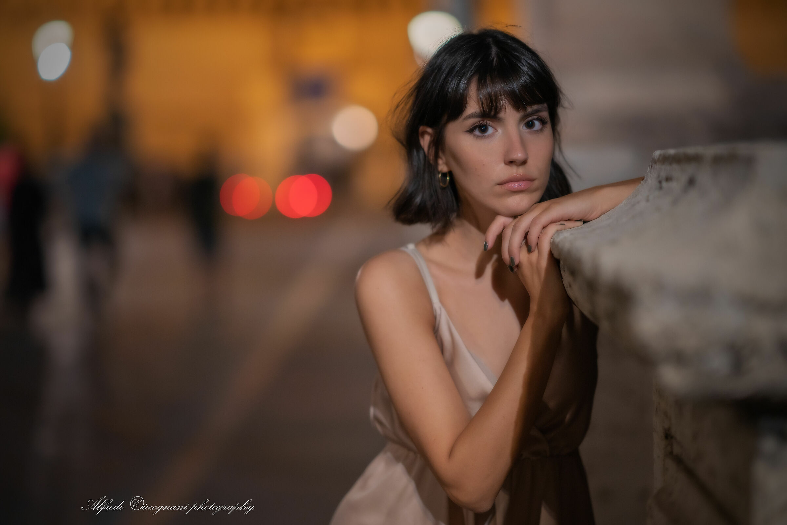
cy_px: 262
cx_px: 394
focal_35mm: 85
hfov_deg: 23.9
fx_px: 1858
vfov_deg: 16.1
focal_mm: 85
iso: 800
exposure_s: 1/200
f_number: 1.4
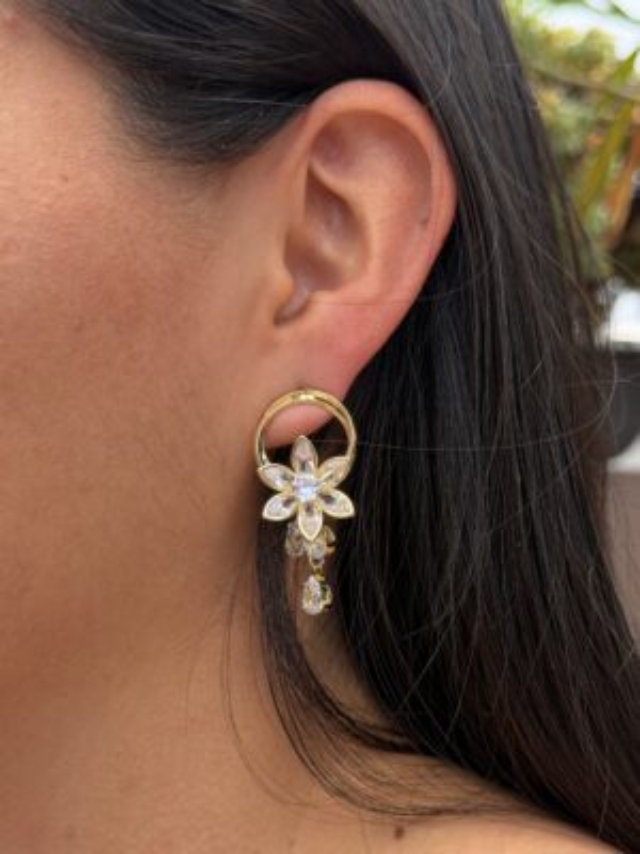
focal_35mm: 48
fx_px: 1183
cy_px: 427
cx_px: 320
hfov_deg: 30.3
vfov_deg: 39.7
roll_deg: +0.4
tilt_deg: -0.8
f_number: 1.78
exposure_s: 1/1100
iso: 64
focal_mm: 6.76
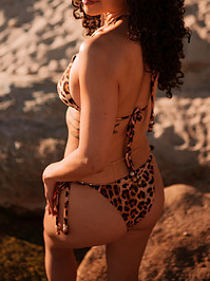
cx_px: 103
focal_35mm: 57
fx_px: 462
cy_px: 62
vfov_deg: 33.0
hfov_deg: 25.6
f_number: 1.8
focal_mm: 35
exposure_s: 1/4000
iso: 50
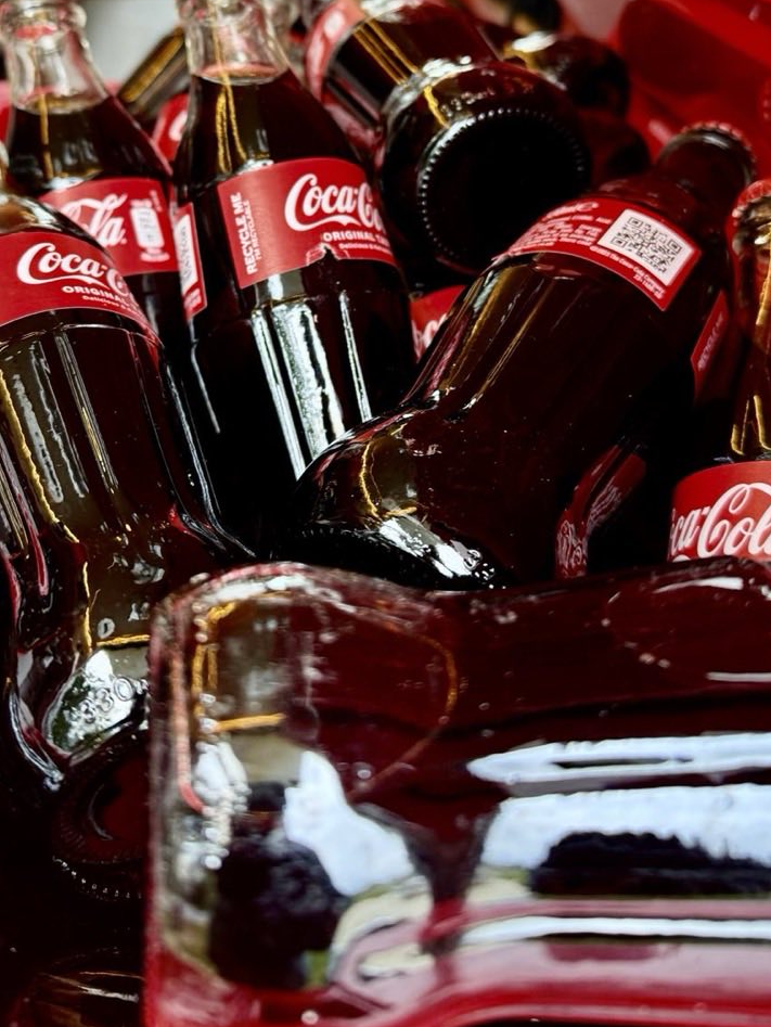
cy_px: 231
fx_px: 1128
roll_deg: +2.8
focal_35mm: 38
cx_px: 315
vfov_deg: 46.8
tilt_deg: -21.5
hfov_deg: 37.6
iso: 200
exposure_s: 1/62
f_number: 1.78
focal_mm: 6.76
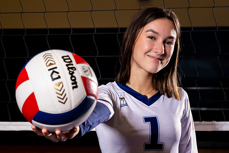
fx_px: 618
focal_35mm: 97
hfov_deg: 21.0
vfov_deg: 14.1
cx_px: 89
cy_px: 109
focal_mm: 62
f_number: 5.6
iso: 250
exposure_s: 1/125
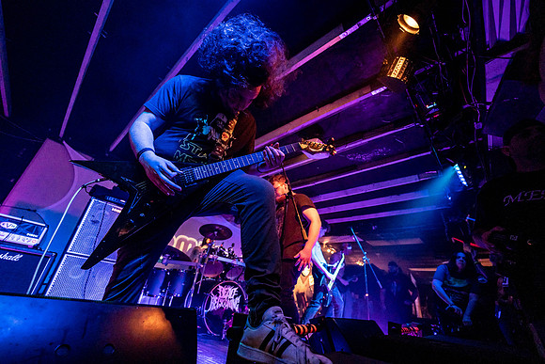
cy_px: 182
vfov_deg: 81.2
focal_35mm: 14
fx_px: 212
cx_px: 272
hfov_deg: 104.2
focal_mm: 14
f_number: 2.8
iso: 3200
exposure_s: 1/250
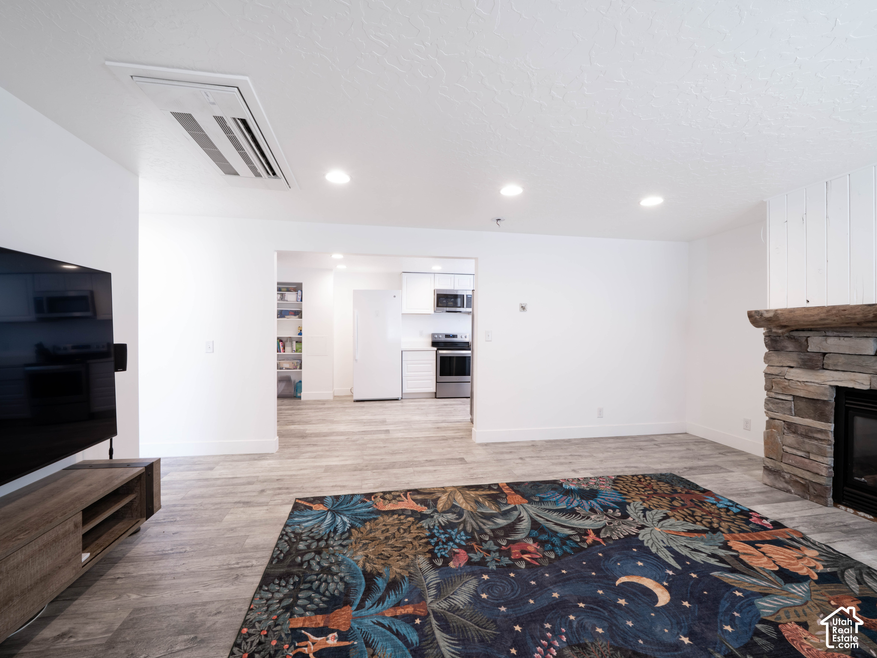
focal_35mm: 14
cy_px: 329
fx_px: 364
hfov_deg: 100.6
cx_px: 438
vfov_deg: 84.2
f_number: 16
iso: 160
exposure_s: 2.5
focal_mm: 13
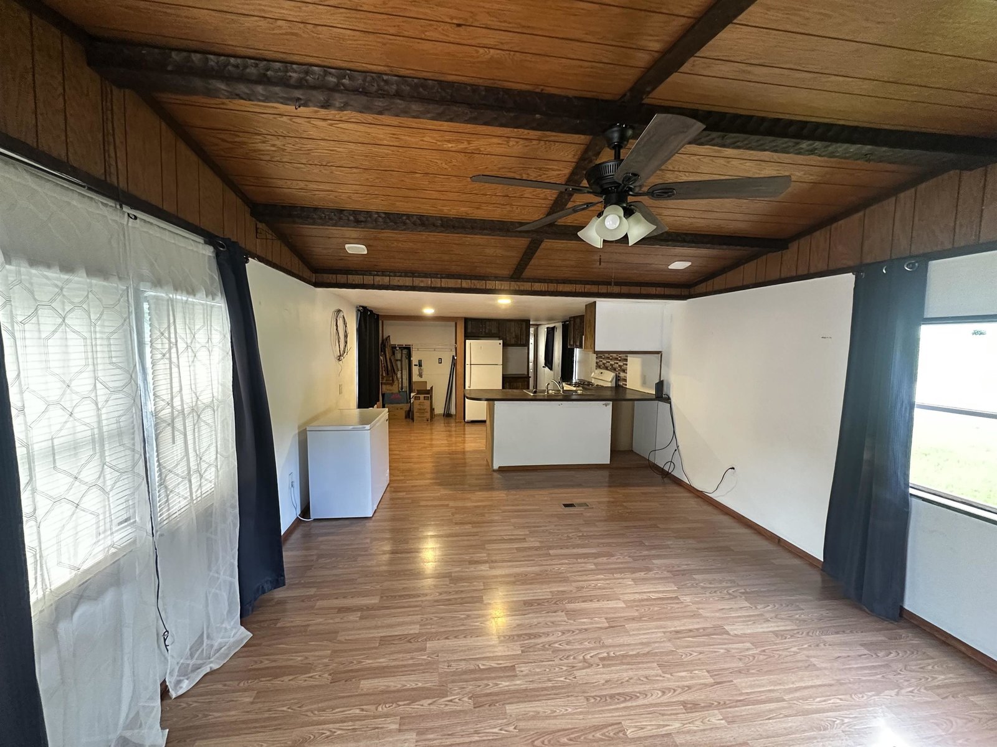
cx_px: 498
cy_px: 374
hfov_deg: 102.1
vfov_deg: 85.7
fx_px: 403
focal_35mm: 14
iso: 500
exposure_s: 1/60
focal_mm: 2.22
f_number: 2.2
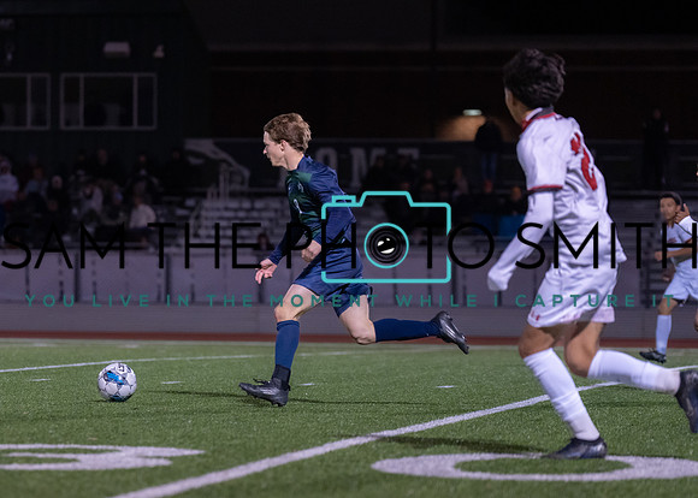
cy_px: 274
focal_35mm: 183
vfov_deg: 7.8
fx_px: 3634
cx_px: 236
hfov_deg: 11.0
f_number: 2.8
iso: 2500
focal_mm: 125
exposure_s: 1/1000
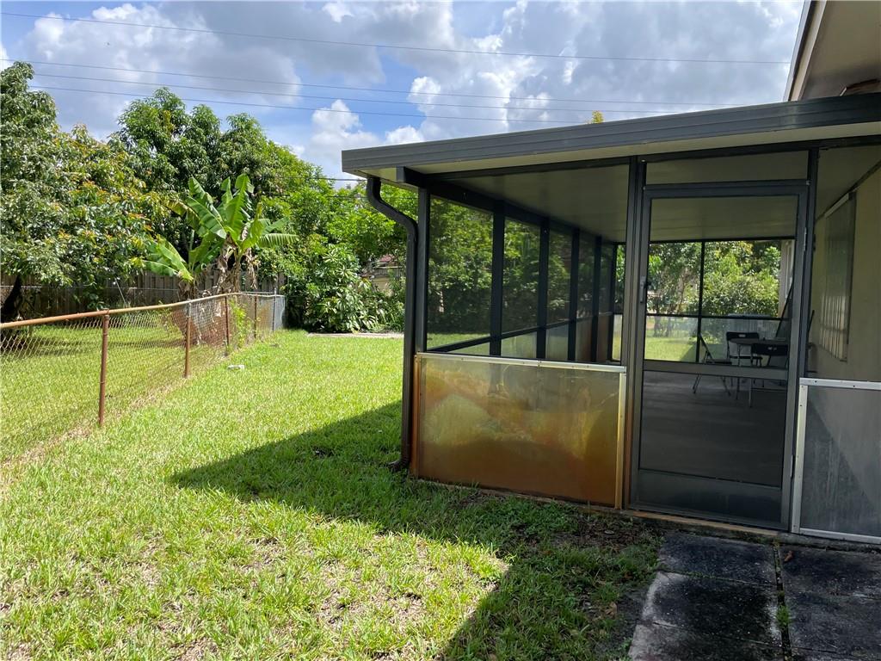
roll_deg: -0.6
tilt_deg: -3.9
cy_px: 330
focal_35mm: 26
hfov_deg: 67.3
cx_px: 440
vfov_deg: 53.1
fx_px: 662
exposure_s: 1/1689
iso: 32
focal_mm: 4.2
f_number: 1.6
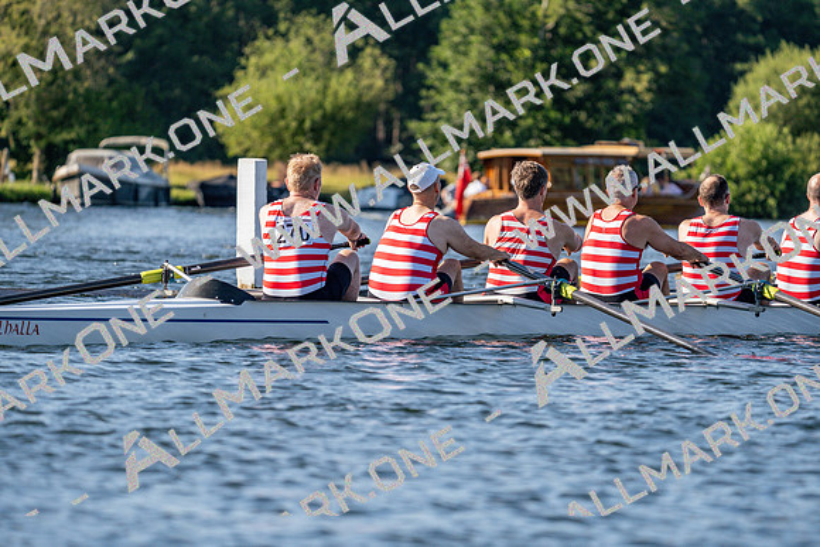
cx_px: 410
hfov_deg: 7.2
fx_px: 6516
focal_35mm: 286
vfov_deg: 4.8
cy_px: 274
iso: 320
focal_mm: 286
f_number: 5.6
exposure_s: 1/1600
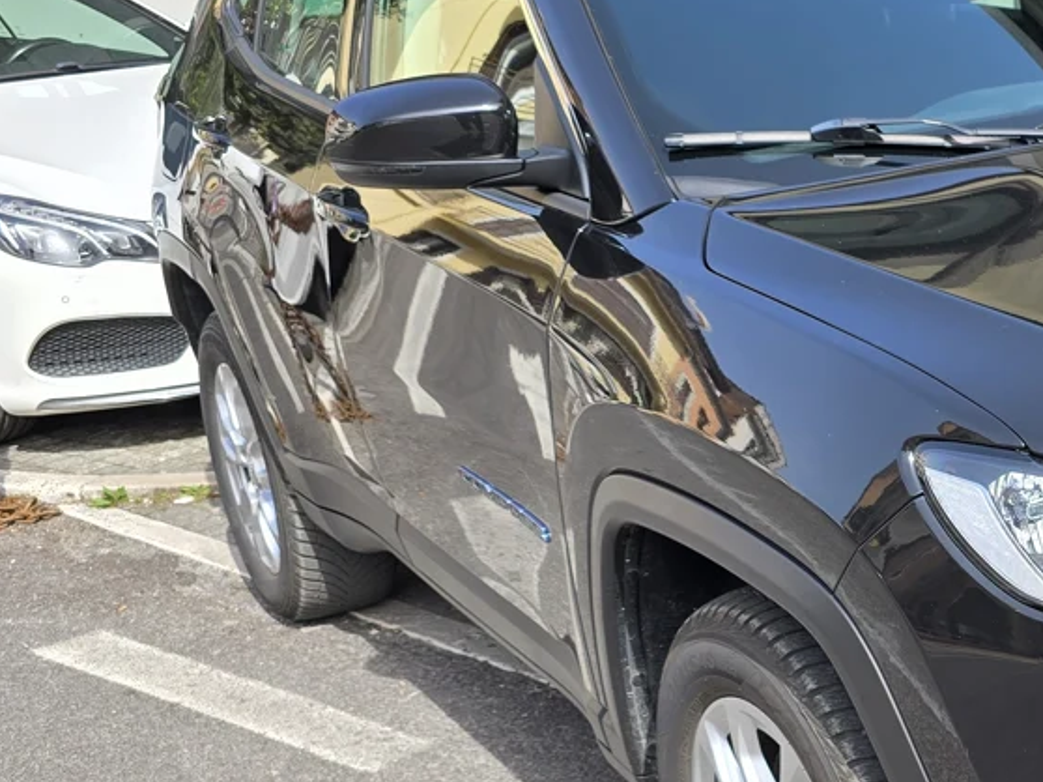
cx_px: 1207
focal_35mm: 66
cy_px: 543
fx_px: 1988
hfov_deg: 26.5
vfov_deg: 22.1
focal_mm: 6.3
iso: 12
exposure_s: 1/359
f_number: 1.7
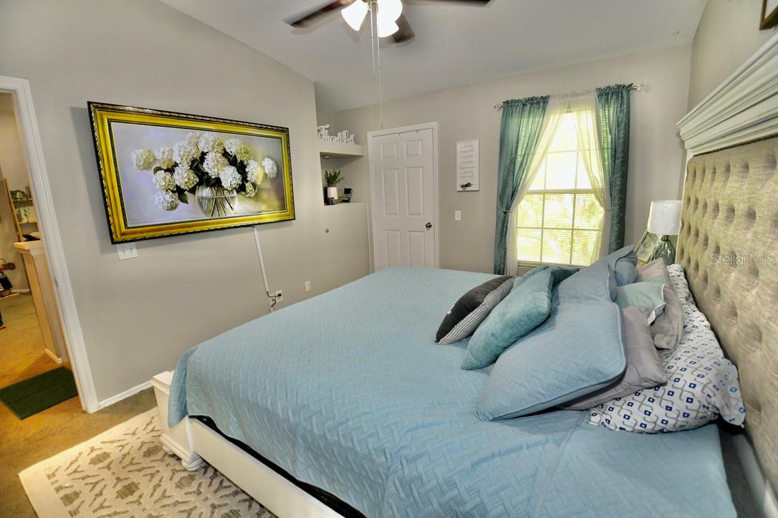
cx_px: 389
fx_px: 324
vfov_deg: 77.3
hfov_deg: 100.4
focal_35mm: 15
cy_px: 259
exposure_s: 1/80
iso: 800
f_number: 3.5
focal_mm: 10
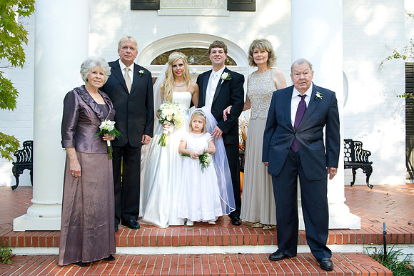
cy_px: 138
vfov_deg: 42.3
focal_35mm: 31
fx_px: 356
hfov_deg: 60.3
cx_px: 207
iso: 500
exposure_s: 1/200
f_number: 5.6
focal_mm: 31
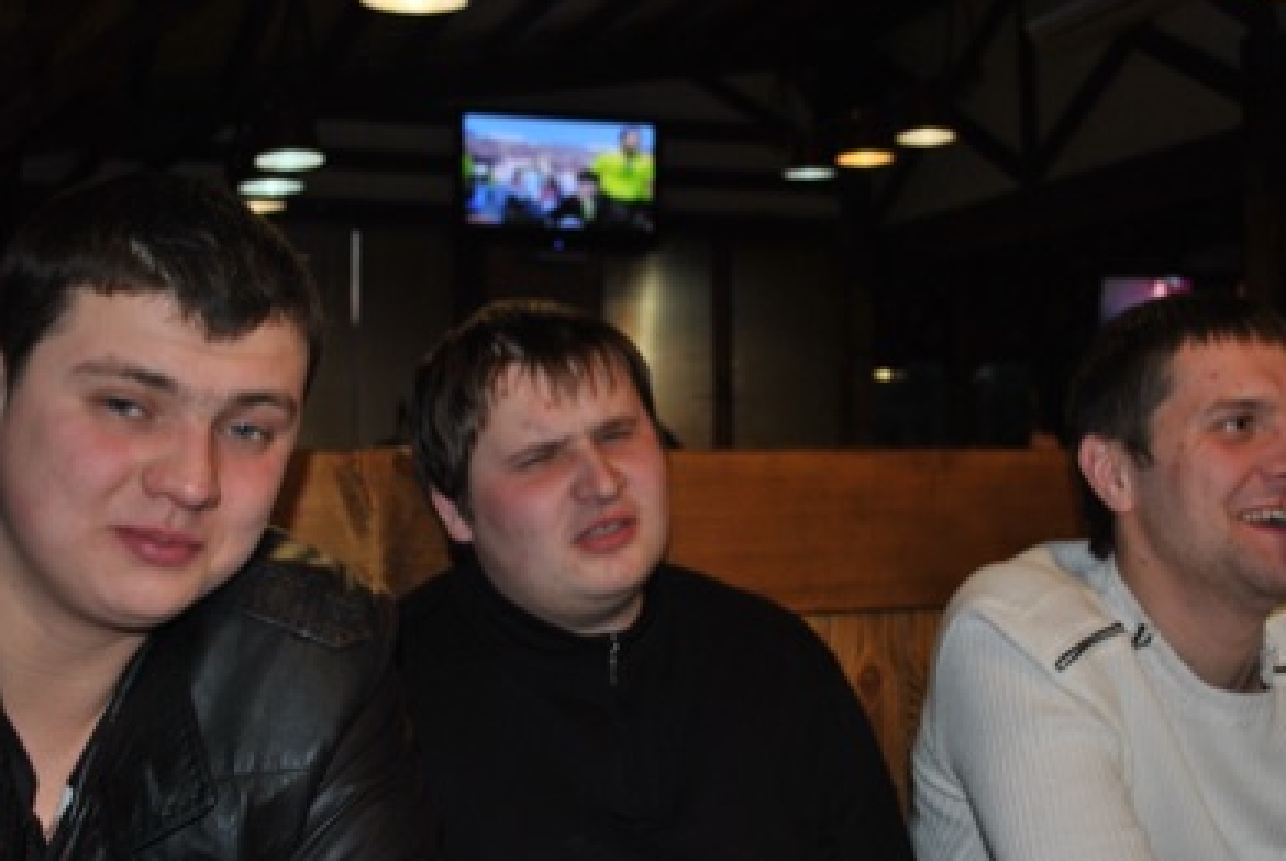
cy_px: 376
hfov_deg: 44.4
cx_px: 699
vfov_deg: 30.6
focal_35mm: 44
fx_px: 1574
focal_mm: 22
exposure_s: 1/60
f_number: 4
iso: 200
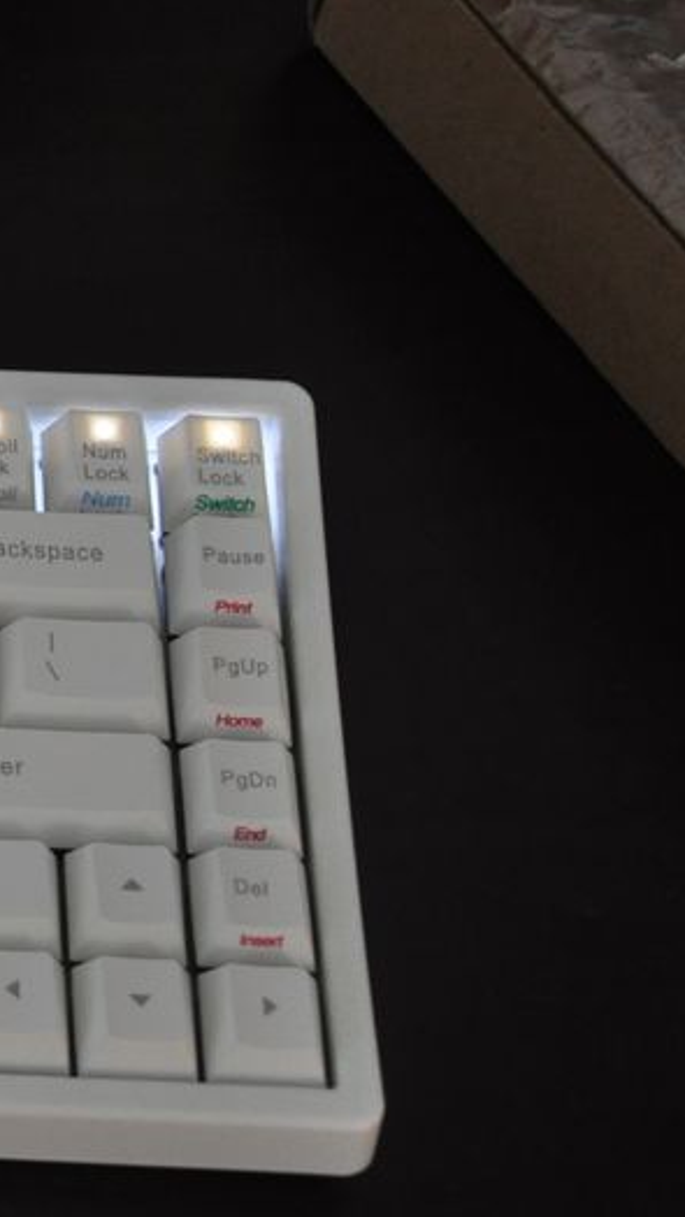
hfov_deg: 9.8
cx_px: -671
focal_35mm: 115
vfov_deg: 18.6
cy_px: 435
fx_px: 3711
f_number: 5.6
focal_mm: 32
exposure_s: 1/15
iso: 1000
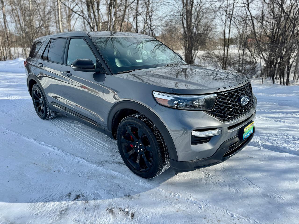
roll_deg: -0.2
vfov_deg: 56.8
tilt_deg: -18.7
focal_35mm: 24
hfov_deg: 71.6
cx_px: 150
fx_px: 207
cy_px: 112
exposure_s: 1/2252
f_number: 1.78
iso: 80
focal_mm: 6.76
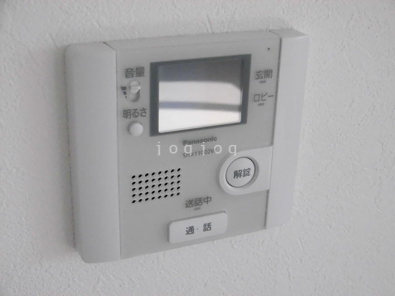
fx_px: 673
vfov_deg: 24.8
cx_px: 198
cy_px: 148
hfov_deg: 32.7
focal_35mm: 59
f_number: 4.2
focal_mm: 10.54
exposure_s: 1/500
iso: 800
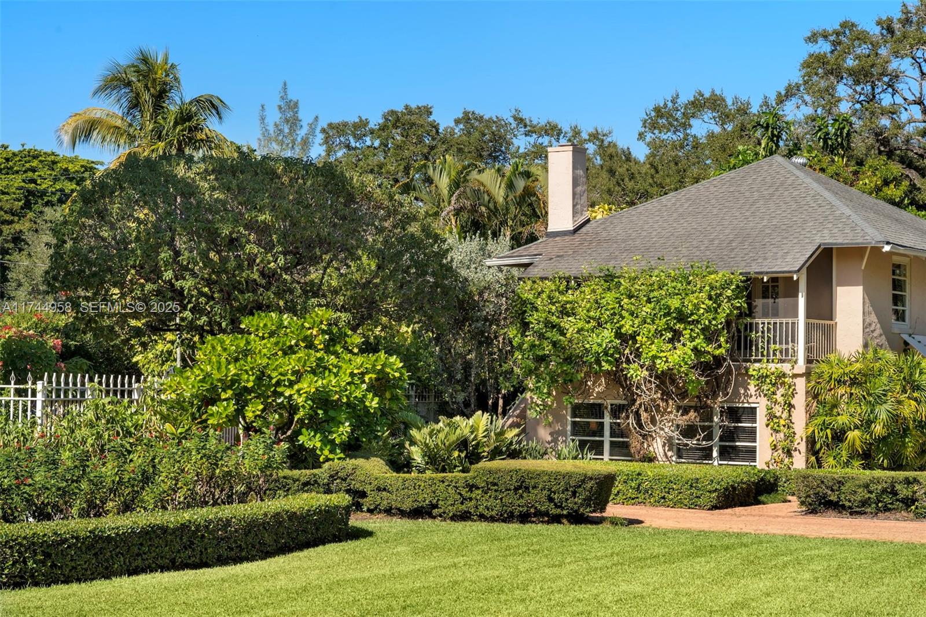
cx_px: 463
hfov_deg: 30.2
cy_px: 308
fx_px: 1715
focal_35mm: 67
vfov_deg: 20.4
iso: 100
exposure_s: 1/80
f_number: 11
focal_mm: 66.7
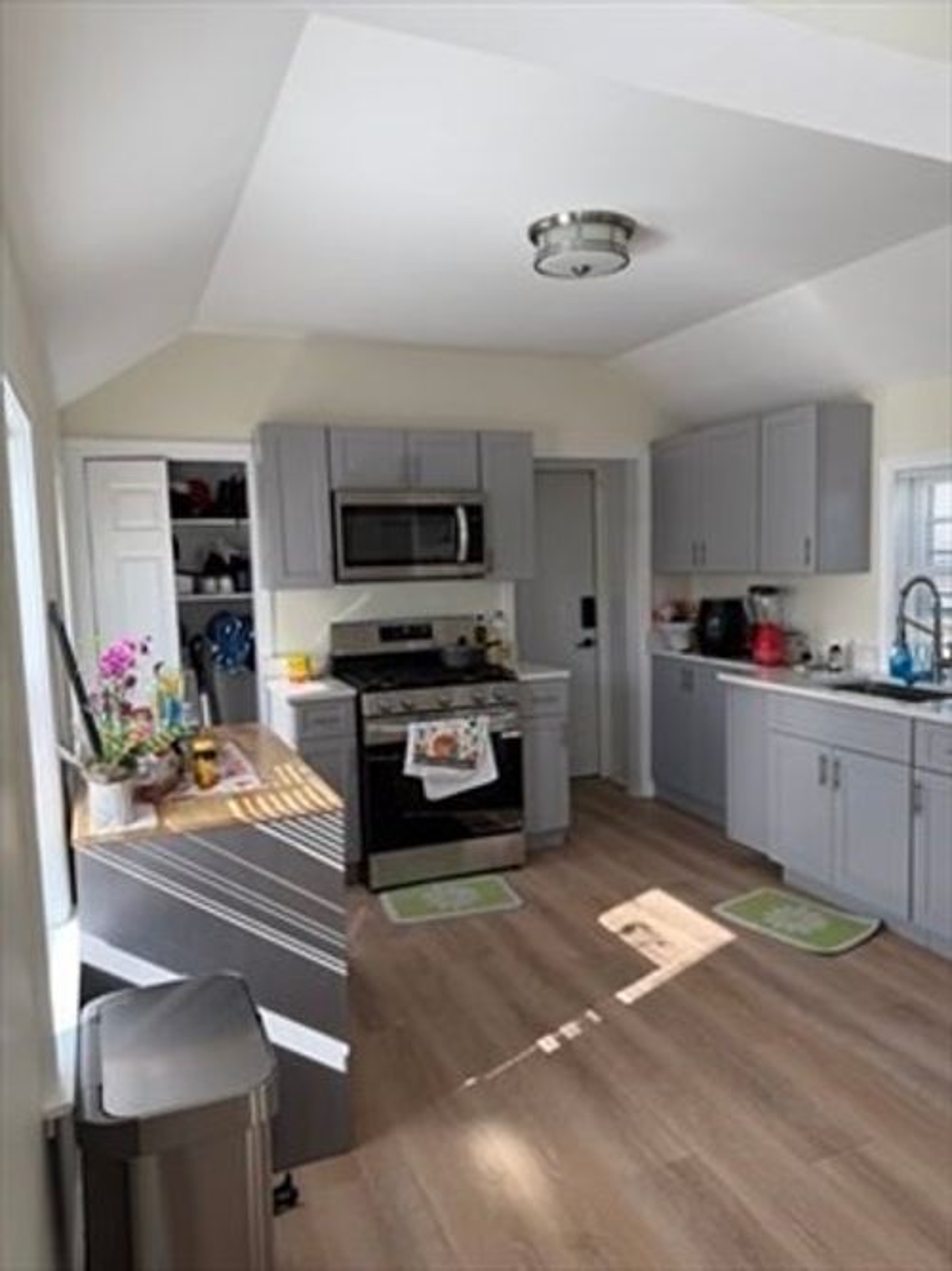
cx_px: 476
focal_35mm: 24
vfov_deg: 71.6
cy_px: 636
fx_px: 880
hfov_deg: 56.8
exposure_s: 1/174
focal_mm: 6.76
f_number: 1.78
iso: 80
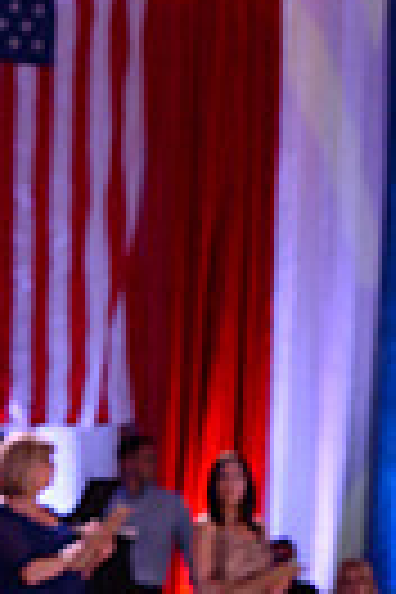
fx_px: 5659
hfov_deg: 4.0
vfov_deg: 5.9
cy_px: 986
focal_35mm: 343
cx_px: 808
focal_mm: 78
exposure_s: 1/250
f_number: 5
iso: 2000
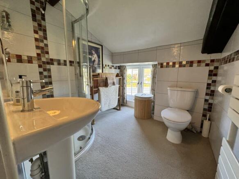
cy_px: 90
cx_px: 120
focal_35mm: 14
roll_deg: +0.0
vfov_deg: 85.7
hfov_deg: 102.1
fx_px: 97
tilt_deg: -9.0
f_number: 2.2
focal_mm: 2.22
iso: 320
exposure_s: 1/100
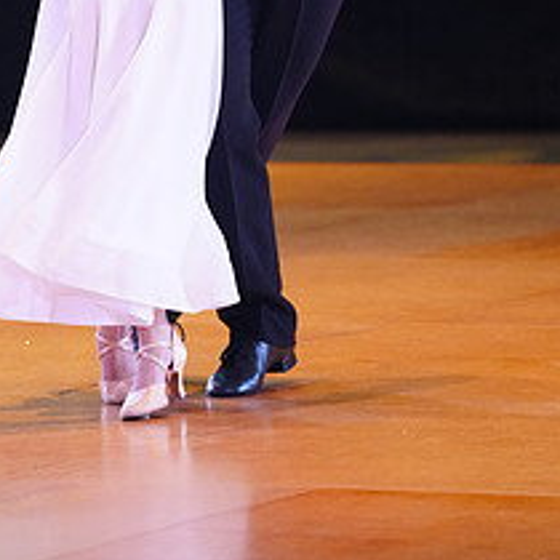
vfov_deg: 4.4
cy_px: -197
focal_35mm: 394
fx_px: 7211
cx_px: 148
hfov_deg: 4.4
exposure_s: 1/400
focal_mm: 168
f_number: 2.8
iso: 5000
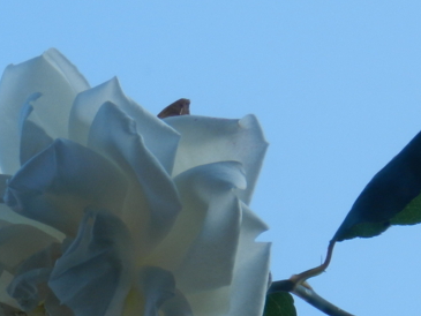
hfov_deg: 3.2
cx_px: 142
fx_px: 7616
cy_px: 321
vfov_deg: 2.4
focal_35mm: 626
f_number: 5.3
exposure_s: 1/500
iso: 160
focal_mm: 50.8
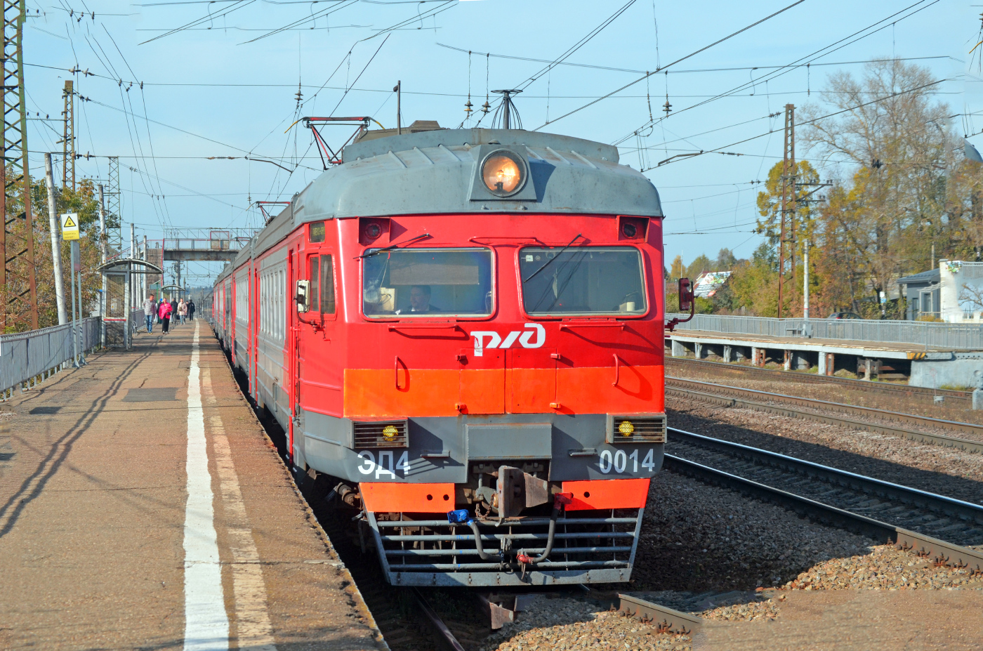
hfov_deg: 24.7
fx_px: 2248
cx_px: 492
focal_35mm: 82
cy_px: 326
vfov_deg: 16.5
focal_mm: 55
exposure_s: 1/1600
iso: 400
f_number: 6.3
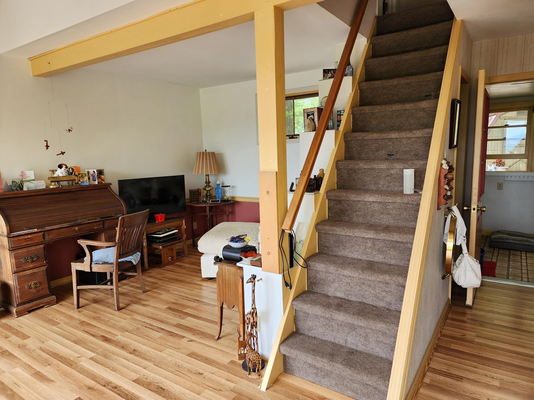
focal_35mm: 23
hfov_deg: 73.9
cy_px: 200
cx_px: 267
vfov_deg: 58.9
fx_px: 355
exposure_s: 1/180
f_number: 1.8
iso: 80
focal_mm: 6.4
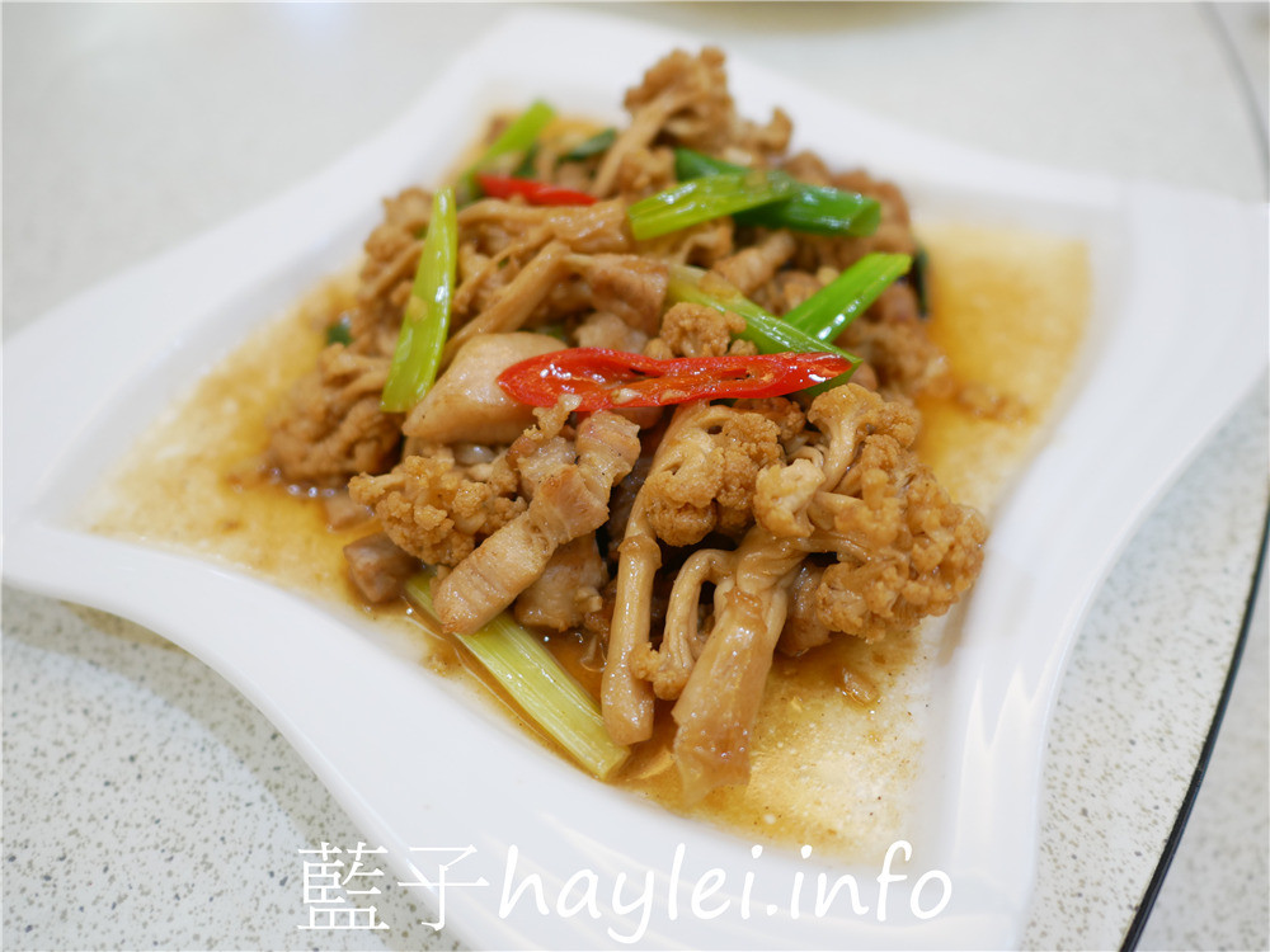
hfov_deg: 60.0
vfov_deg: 46.8
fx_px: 1101
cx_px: 635
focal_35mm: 30
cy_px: 476
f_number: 1.7
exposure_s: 1/60
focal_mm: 15
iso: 320
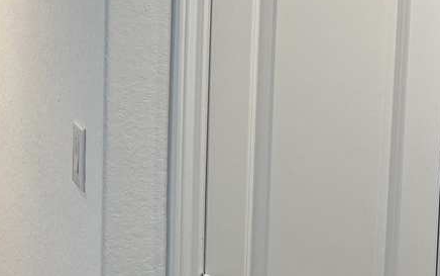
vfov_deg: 14.1
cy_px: -31
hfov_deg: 21.6
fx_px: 1092
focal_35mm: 91
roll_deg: -0.3
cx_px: -42
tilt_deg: -4.2
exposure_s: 1/120
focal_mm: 5.7
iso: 80
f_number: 1.5
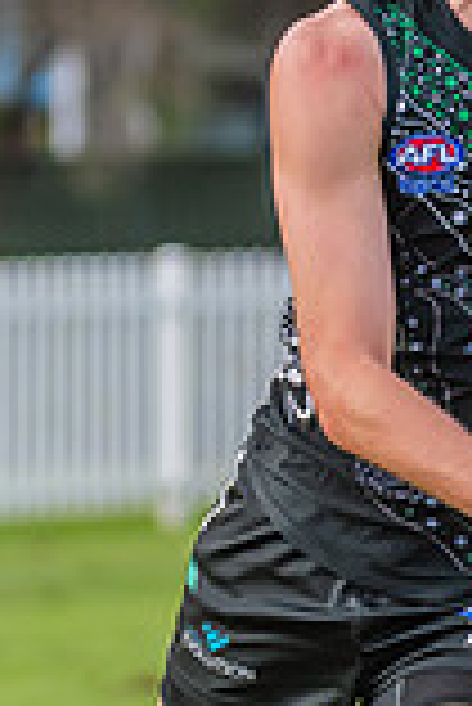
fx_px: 20740
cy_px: 330
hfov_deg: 1.3
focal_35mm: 1057
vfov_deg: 1.9
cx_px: 549
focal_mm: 220
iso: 800
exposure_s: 1/1600
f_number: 5.6
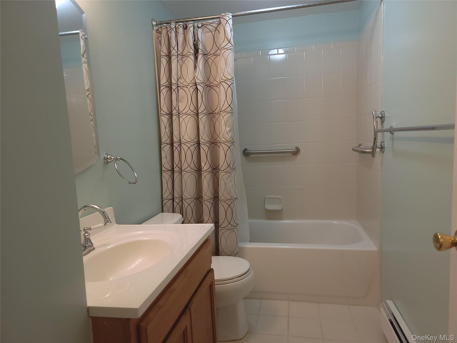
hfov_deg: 71.6
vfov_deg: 56.8
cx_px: 228
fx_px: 317
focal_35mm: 24
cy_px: 172
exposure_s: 1/60
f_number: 1.8
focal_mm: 6.7
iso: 200
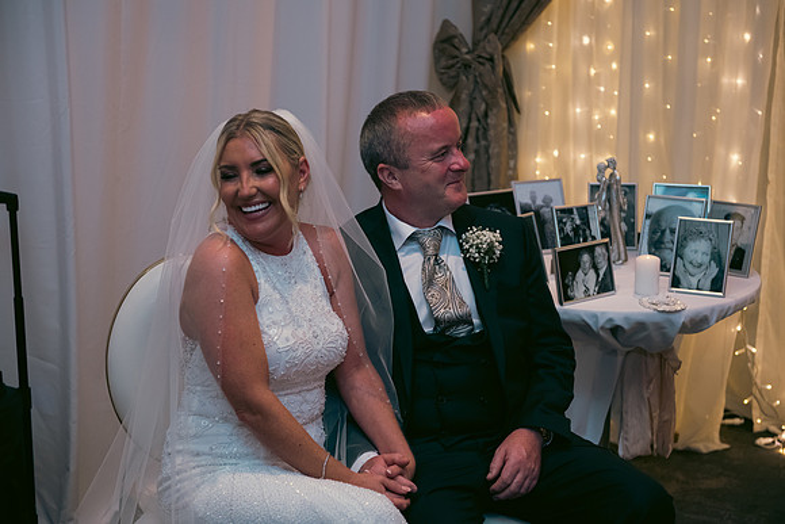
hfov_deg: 32.4
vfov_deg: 21.9
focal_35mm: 62
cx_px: 392
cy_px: 262
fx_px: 1352
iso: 800
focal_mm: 62
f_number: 3.5
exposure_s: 1/160
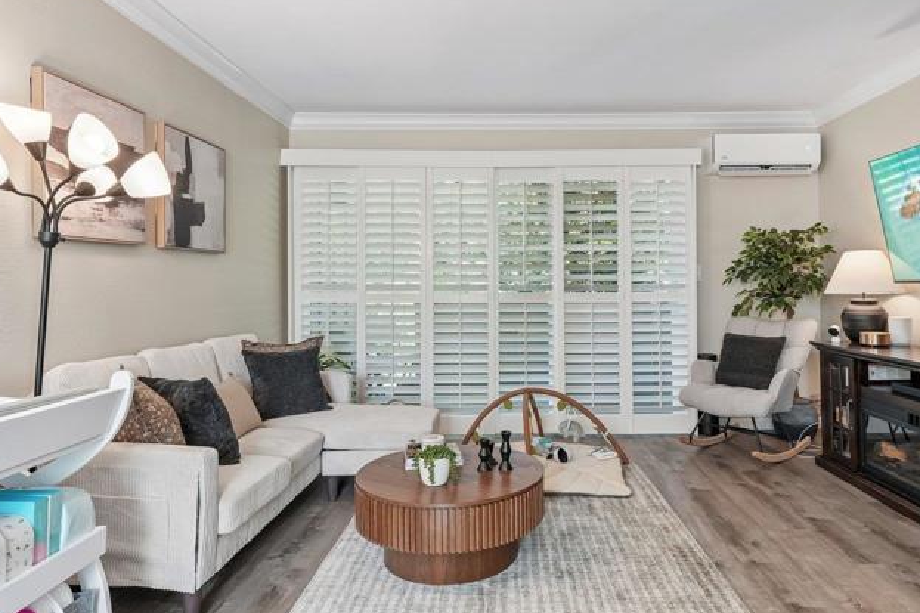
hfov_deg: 75.8
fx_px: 588
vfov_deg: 55.0
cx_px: 520
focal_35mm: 23
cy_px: 275
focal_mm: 14
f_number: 8
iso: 640
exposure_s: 1/30
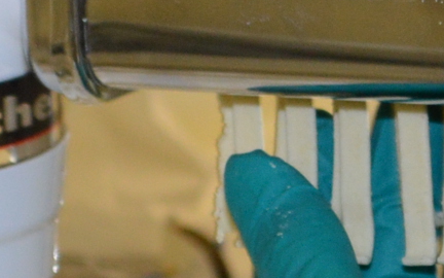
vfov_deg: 2.2
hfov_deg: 3.6
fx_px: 7073
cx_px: 551
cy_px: -23
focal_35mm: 585
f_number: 5.6
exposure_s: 1/60
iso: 720
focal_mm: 55
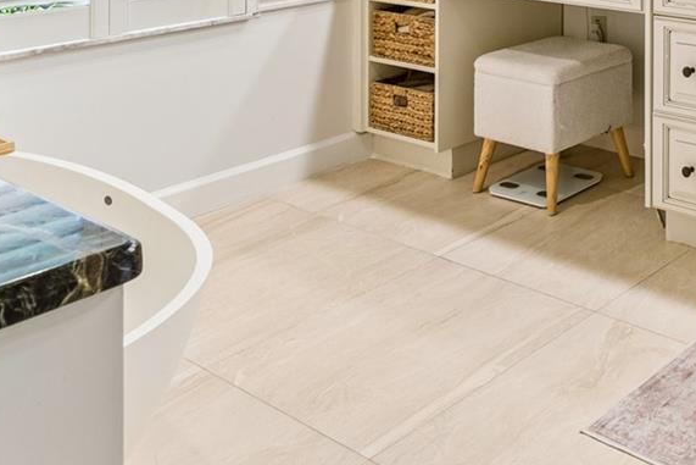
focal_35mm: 42
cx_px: 843
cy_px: -173
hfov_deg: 35.8
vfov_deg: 26.1
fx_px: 812
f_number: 7.1
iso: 100
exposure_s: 1/10
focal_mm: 10
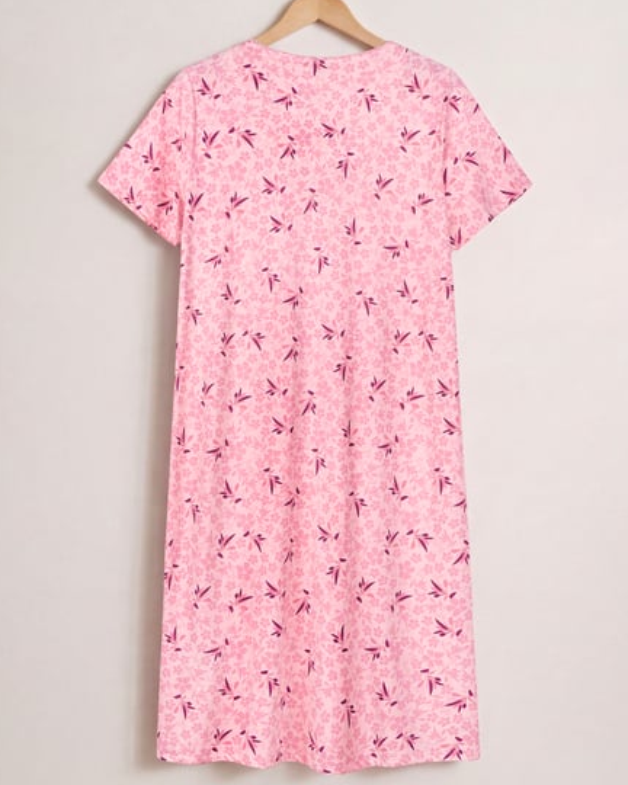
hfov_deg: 32.1
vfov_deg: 39.5
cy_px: 358
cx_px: 310
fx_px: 1092
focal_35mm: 47
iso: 125
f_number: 8
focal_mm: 41
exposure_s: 1/160
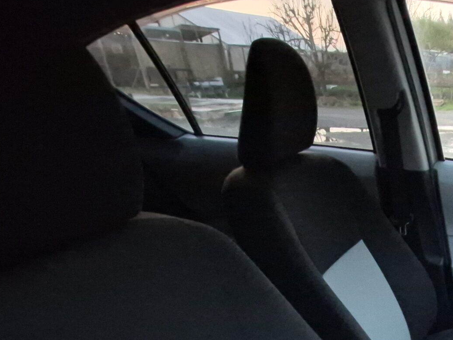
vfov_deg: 35.6
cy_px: 398
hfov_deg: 49.7
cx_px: 419
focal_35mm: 32
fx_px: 419
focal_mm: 1.74
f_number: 2.2
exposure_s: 1/25
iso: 3200
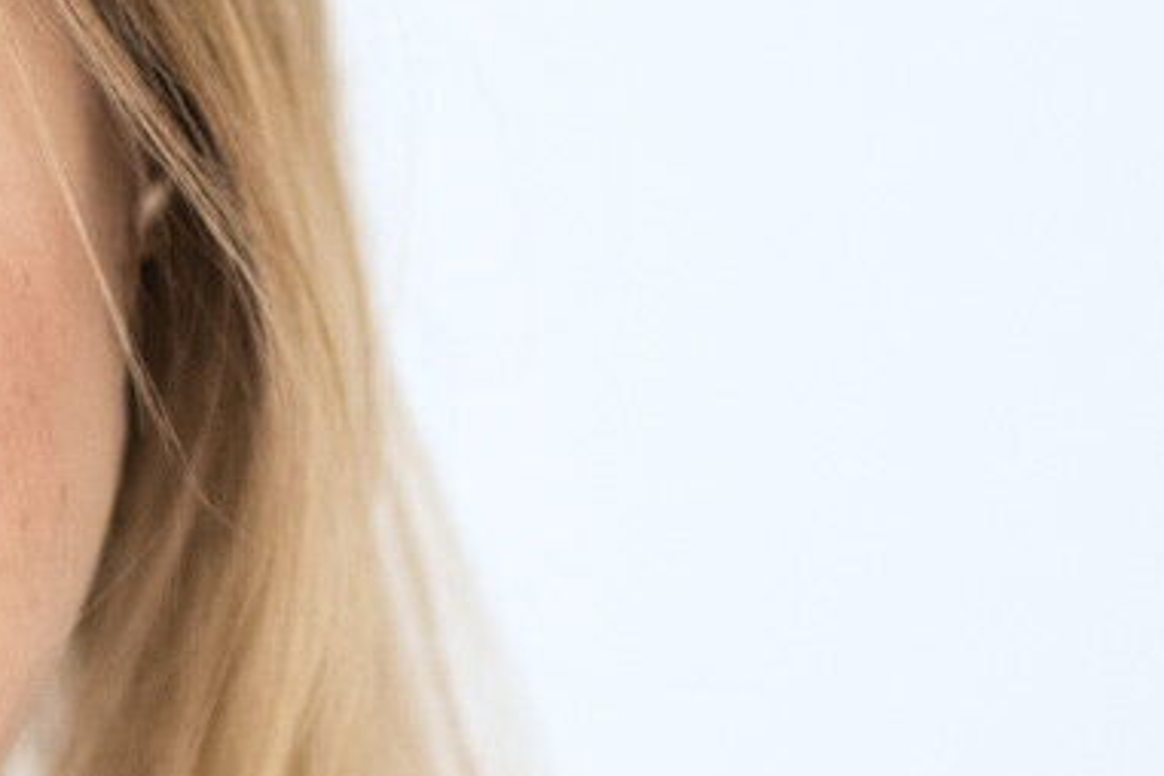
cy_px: 359
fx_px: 12124
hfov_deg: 5.5
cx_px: -409
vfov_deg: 3.7
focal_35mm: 375
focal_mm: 85
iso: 1250
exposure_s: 1/400
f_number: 2.8
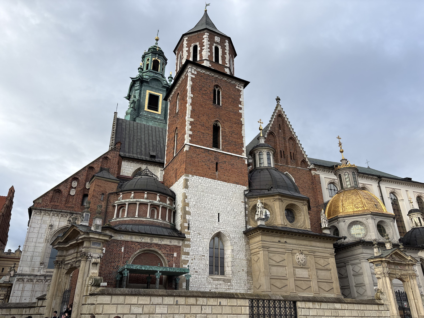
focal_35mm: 26
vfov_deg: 53.1
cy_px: 159
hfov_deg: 67.3
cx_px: 212
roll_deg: +0.7
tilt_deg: +27.0
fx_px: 318
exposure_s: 1/1393
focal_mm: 5.96
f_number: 1.6
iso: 50
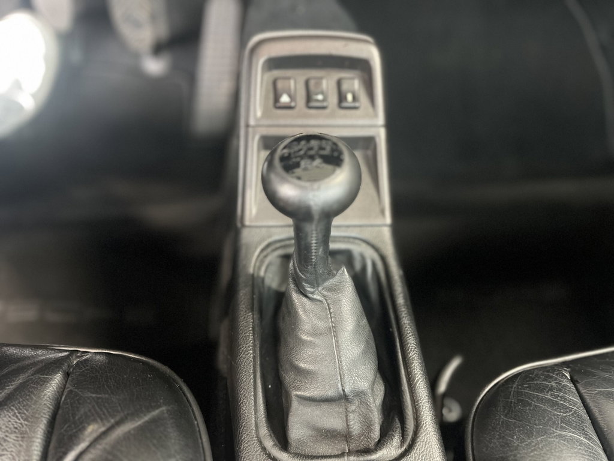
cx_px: 307
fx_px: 461
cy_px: 230
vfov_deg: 53.1
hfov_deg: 67.3
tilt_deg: -47.0
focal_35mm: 26
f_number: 1.6
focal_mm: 5.1
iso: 640
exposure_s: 1/30
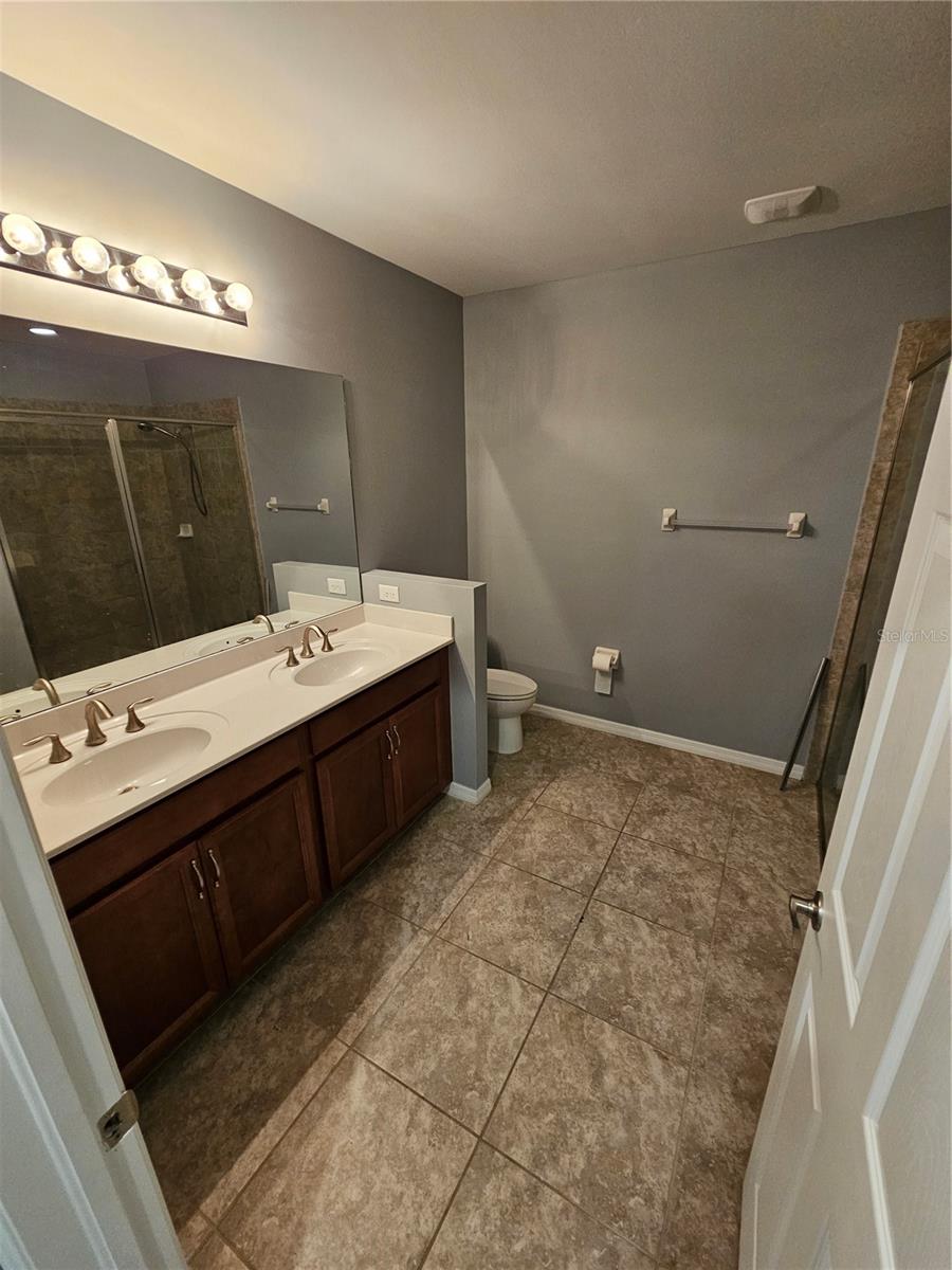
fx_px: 477
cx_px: 476
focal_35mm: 13
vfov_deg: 106.2
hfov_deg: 89.9
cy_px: 635
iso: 320
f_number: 2.2
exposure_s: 1/40
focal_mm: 2.2
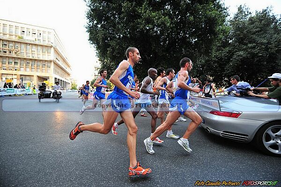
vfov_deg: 81.1
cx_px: 140
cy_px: 94
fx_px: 109
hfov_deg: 104.3
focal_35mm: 14
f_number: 2.8
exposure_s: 1/400
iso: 800
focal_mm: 14
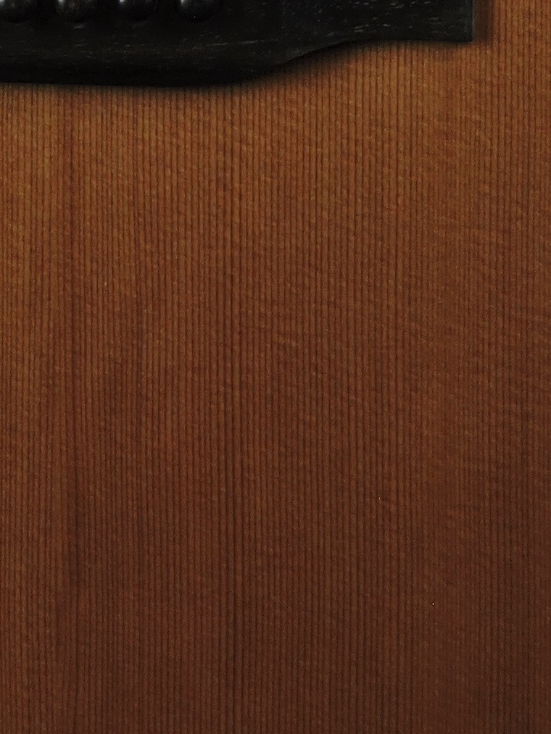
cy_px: -531
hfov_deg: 2.8
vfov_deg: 3.8
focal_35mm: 523
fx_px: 11097
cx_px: 96
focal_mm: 20.6
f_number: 5
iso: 100
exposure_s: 1/6
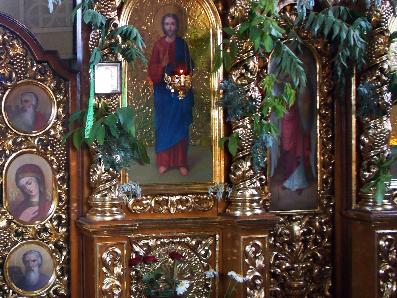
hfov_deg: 32.3
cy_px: 162
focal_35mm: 57
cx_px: 51
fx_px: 654
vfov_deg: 25.6
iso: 200
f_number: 3.2
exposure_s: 1/10
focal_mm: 4.6
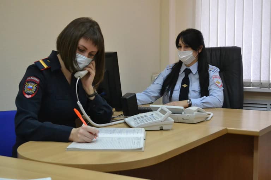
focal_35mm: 57
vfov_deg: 23.8
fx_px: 429
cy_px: 90
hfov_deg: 35.1
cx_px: 136
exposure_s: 1/200
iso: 3200
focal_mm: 38
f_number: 5
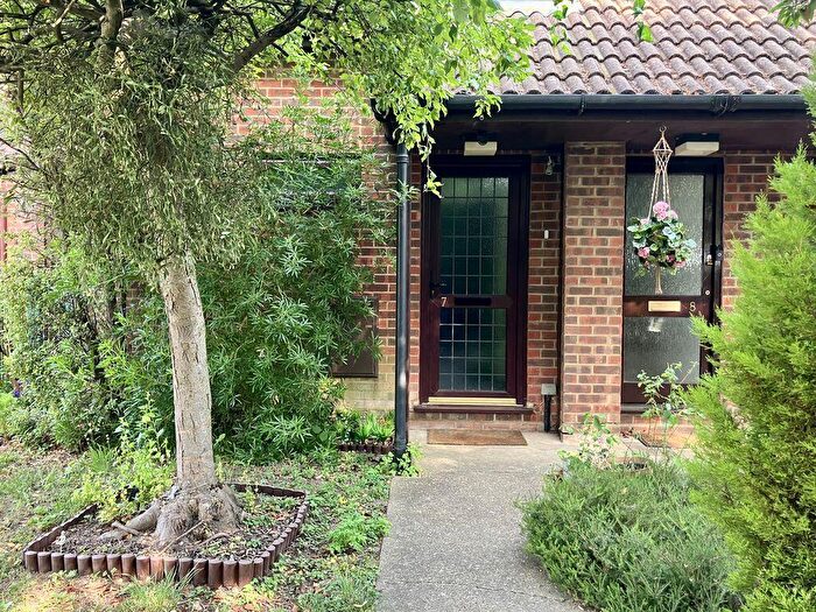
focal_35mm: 28
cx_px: 408
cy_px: 306
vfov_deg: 49.7
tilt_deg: -0.5
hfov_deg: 63.4
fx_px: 660
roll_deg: -0.1
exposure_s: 1/77
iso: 80
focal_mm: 3.99
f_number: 1.8
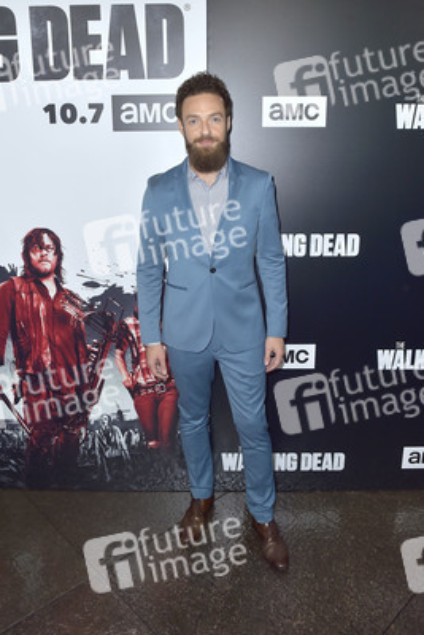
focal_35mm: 26
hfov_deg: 49.6
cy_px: 318
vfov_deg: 69.4
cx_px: 212
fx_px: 459
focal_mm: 26
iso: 500
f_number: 5.6
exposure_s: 1/250
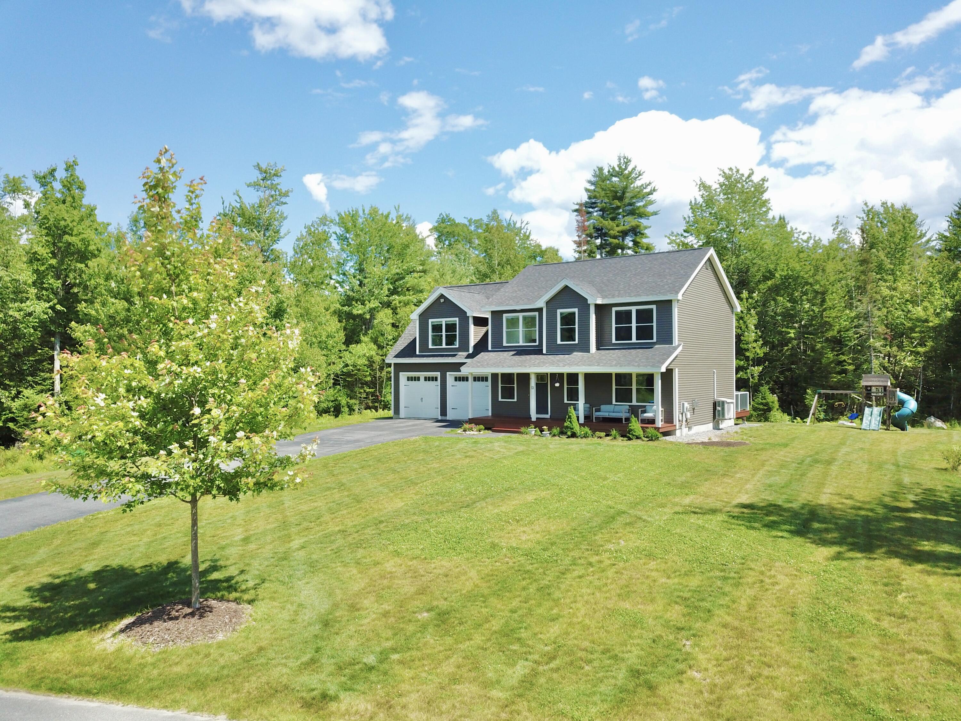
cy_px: 360
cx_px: 480
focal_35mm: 26
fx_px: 722
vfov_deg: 53.1
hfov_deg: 67.3
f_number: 2.2
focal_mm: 4.73
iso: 200
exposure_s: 1/1600
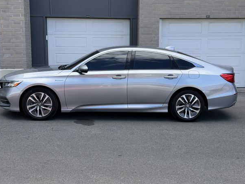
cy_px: 93
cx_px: 120
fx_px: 361
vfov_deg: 28.6
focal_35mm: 51
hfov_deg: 37.5
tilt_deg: -7.8
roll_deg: +0.0
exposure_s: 1/1133
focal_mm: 6.76
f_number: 1.78
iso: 64
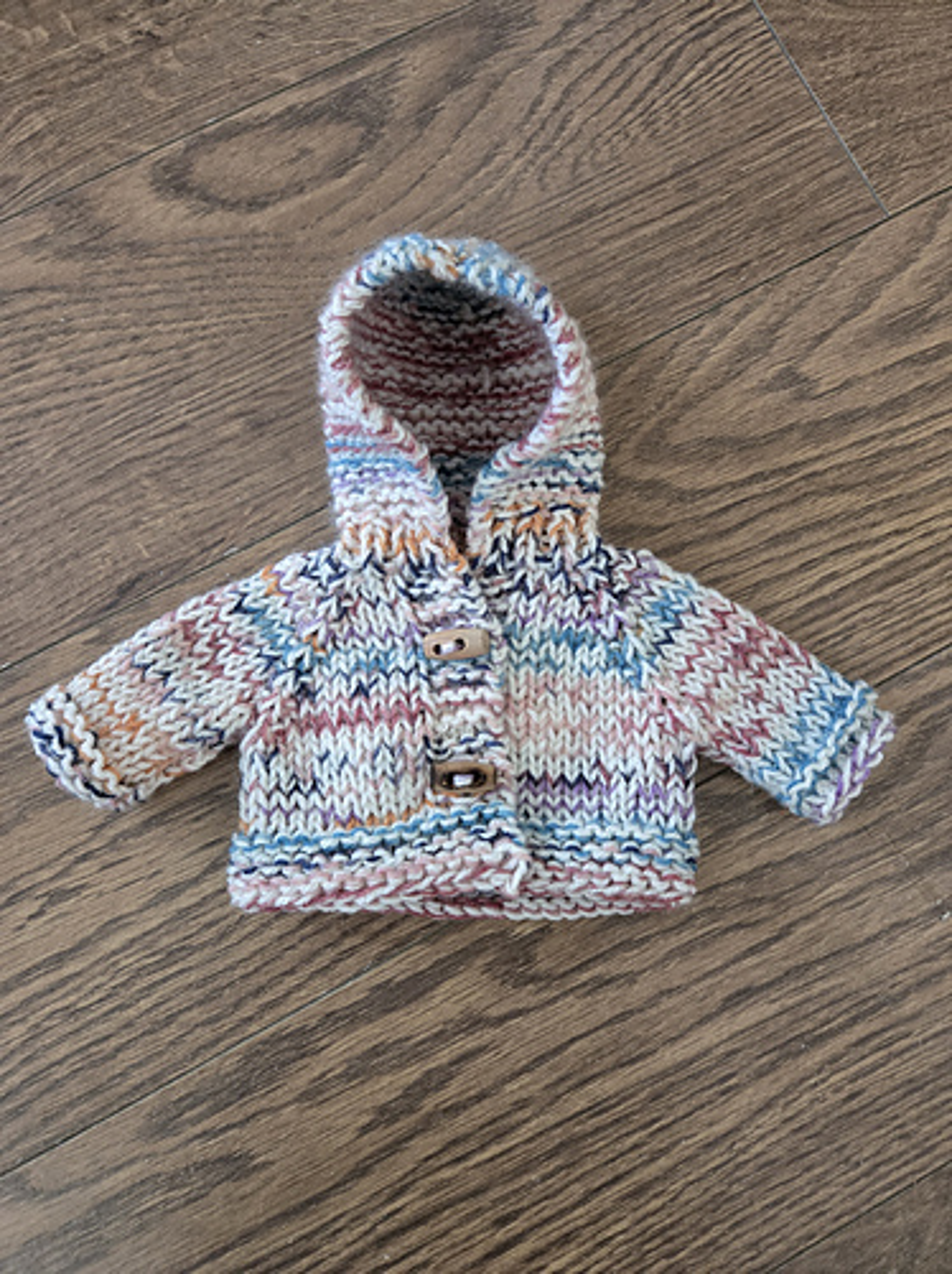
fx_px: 845
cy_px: 637
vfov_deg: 74.0
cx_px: 476
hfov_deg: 58.8
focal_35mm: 23
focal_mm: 5.4
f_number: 1.8
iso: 800
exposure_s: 1/120
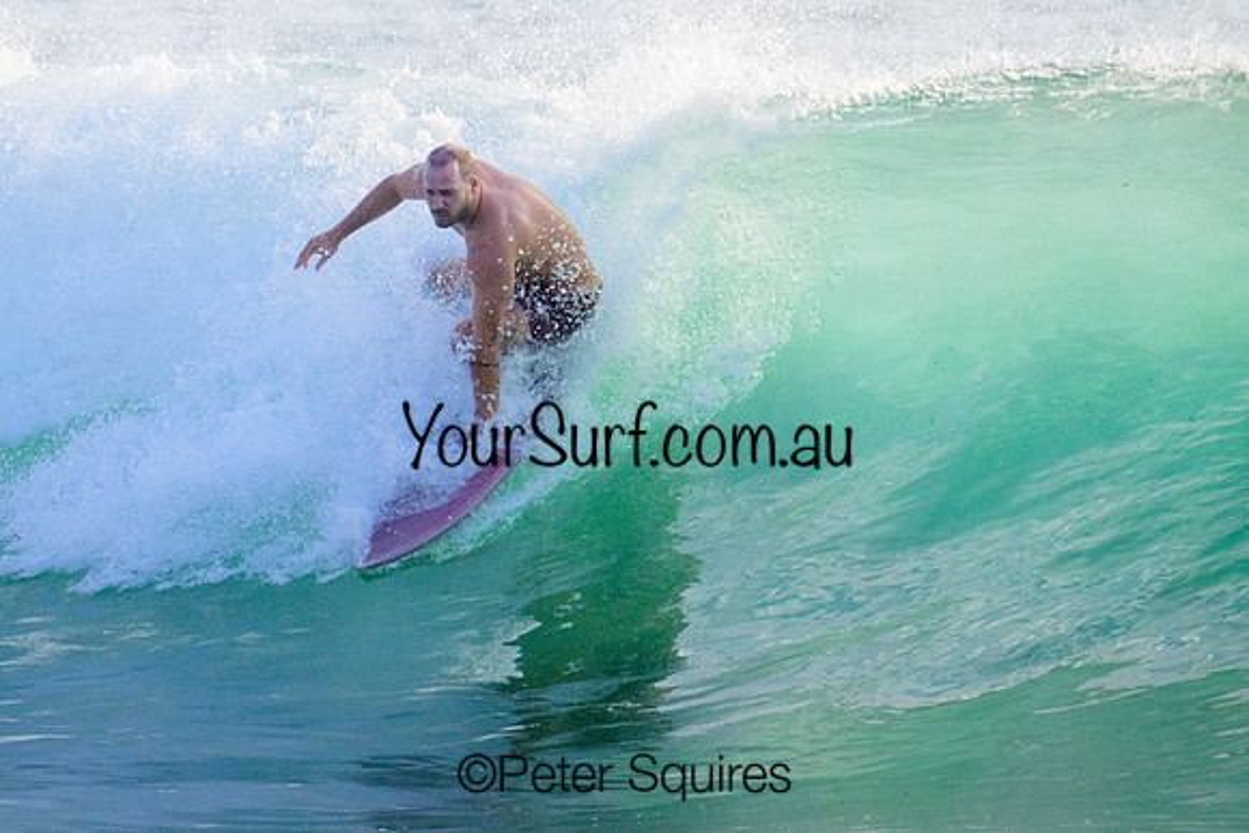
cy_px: 281
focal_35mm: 1096
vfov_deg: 1.3
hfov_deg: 1.9
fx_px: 38024
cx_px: 394
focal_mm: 800
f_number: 13
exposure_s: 1/2000
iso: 2200
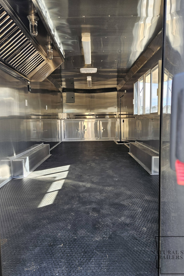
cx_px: 98
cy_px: 138
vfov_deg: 73.7
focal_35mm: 24
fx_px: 184
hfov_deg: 53.1
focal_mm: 5.4
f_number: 1.8
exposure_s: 1/120
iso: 64
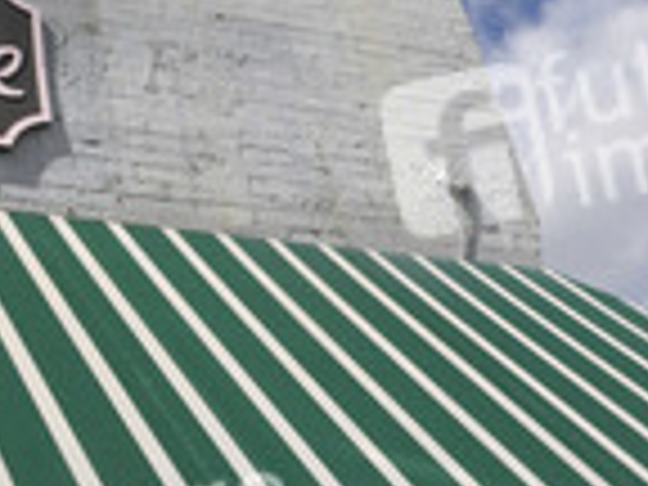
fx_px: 1348
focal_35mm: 72
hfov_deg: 26.8
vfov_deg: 19.3
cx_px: 202
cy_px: -94
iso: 1000
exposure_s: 1/2500
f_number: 11
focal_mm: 18
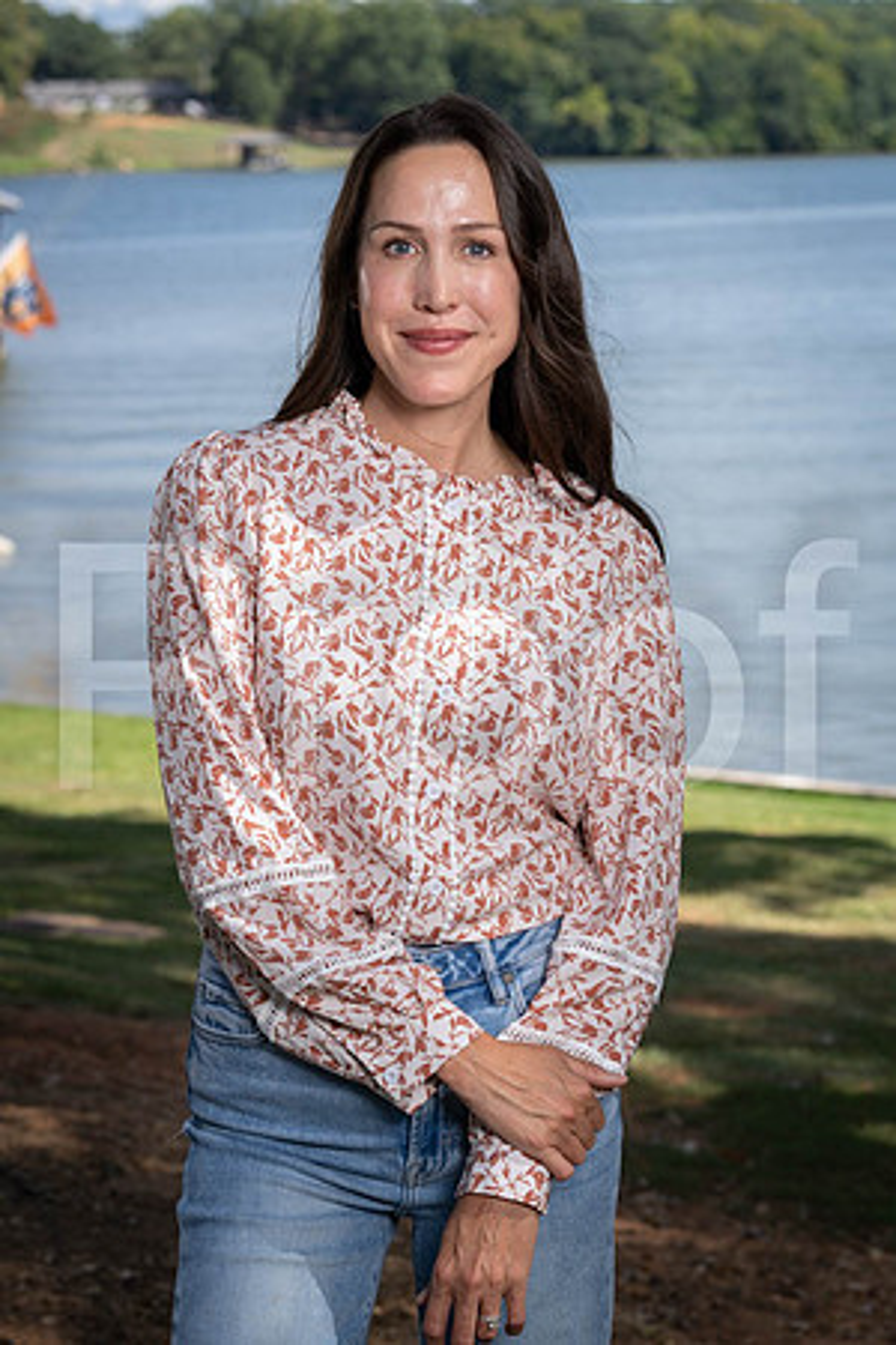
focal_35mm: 85
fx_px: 3173
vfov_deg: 23.9
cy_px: 672
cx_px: 448
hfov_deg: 16.1
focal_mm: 85
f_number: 6.3
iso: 100
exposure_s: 1/160
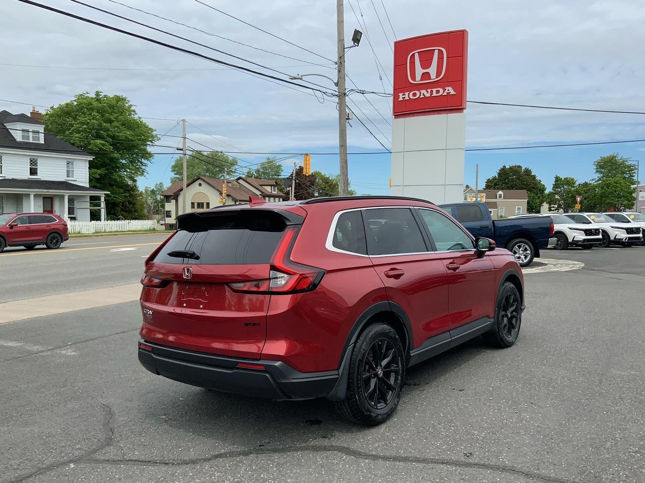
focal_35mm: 29
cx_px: 322
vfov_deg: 48.2
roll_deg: +0.8
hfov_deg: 61.7
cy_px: 242
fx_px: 540
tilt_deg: -4.0
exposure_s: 1/2320
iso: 16
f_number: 1.8
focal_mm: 3
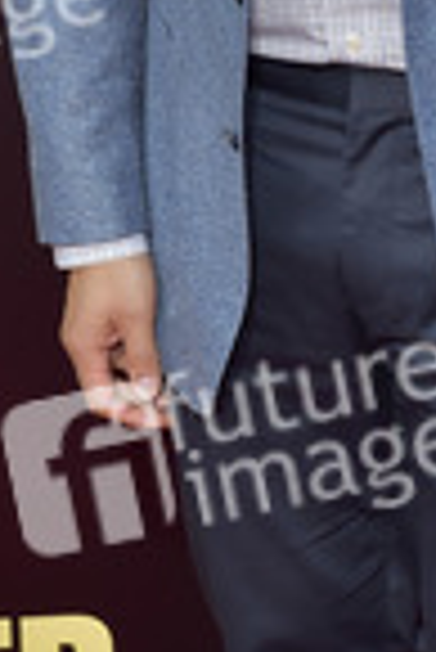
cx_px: 366
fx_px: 3498
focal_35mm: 193
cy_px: -225
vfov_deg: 10.4
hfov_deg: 7.1
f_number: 6.3
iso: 500
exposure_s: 1/320
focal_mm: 70
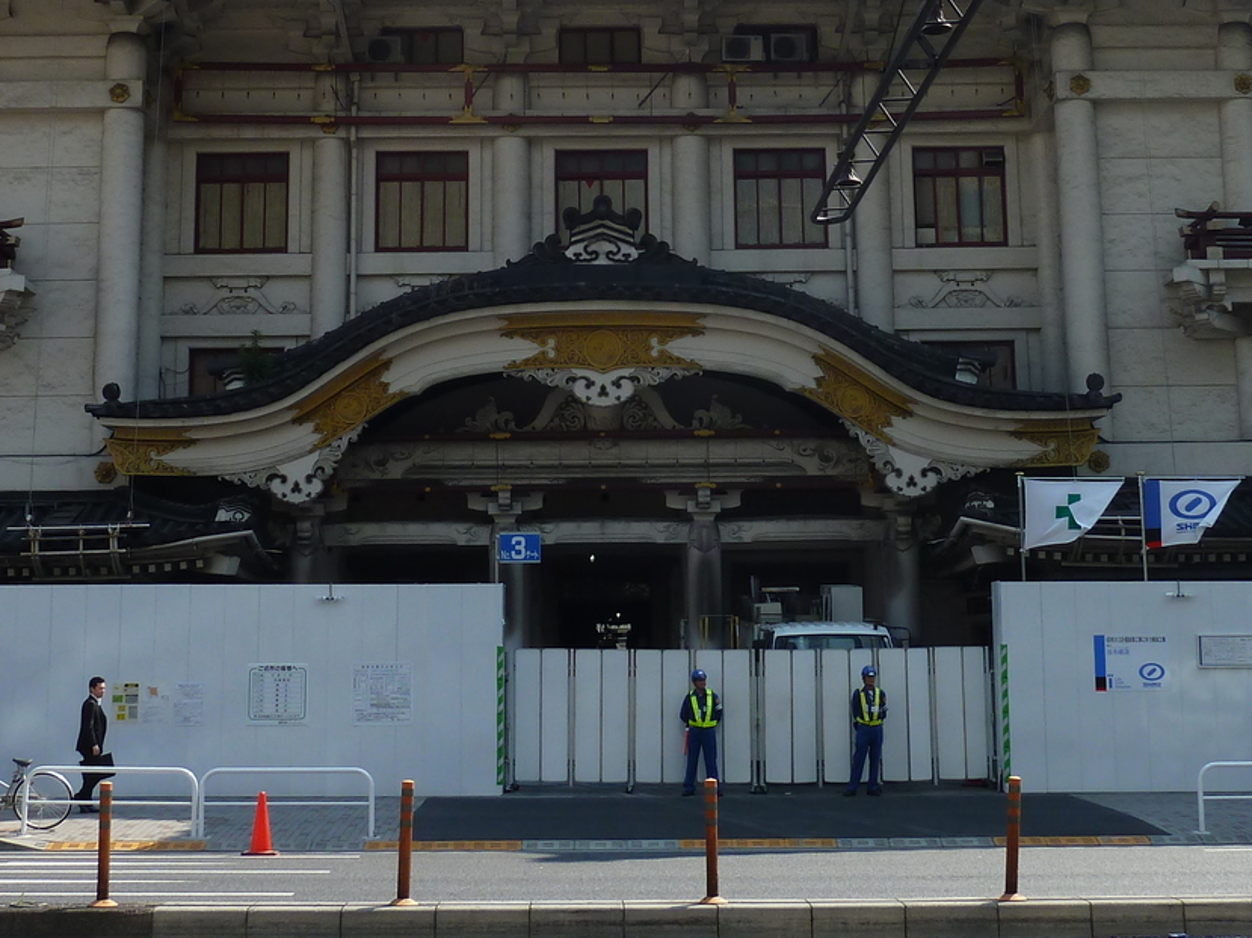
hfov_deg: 34.4
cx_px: 631
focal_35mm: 56
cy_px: 322
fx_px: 2025
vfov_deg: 26.0
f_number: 4
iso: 80
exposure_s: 1/400
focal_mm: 4.7
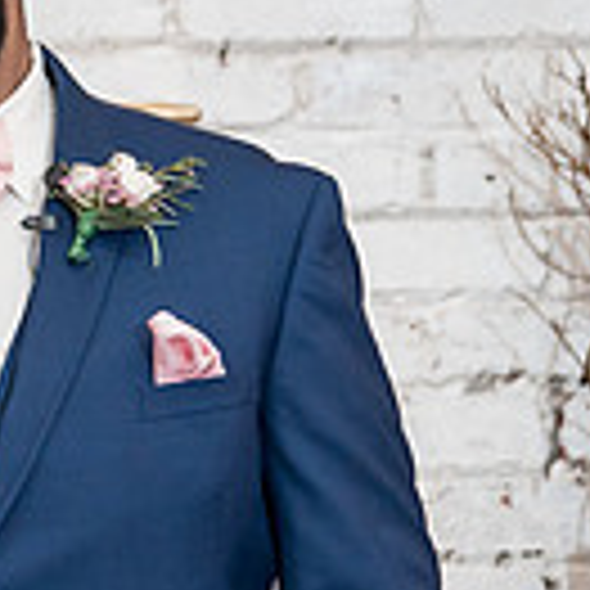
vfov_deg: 2.6
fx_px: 12958
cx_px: -771
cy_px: 314
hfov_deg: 2.6
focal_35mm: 672
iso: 2000
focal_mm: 146
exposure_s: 1/100
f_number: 4
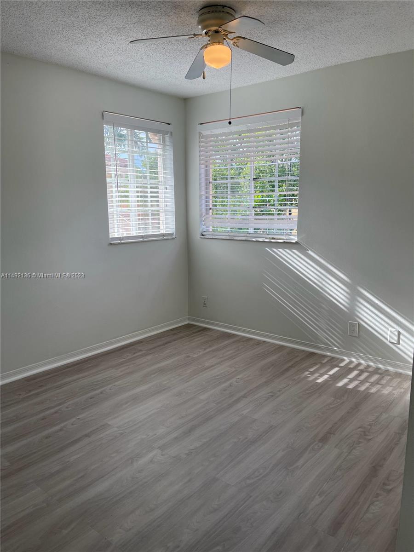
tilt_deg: -9.8
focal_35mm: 26
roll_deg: +1.1
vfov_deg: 67.3
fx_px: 415
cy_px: 276
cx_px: 207
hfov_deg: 53.1
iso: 32
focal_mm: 5.1
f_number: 1.6
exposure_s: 1/330
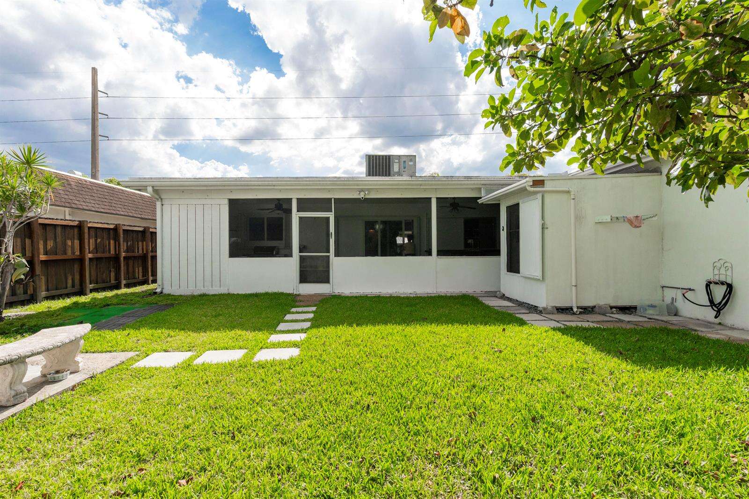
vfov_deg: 72.0
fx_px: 343
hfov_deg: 95.0
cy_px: 250
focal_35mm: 16
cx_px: 374
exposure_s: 1/1250
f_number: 6.3
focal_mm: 11
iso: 640
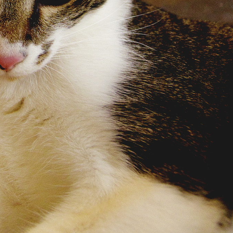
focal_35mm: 62
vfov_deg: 26.4
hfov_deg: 26.2
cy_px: 4
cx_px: -1
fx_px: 472
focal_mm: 16
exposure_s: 1/125
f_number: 3.5
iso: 5000
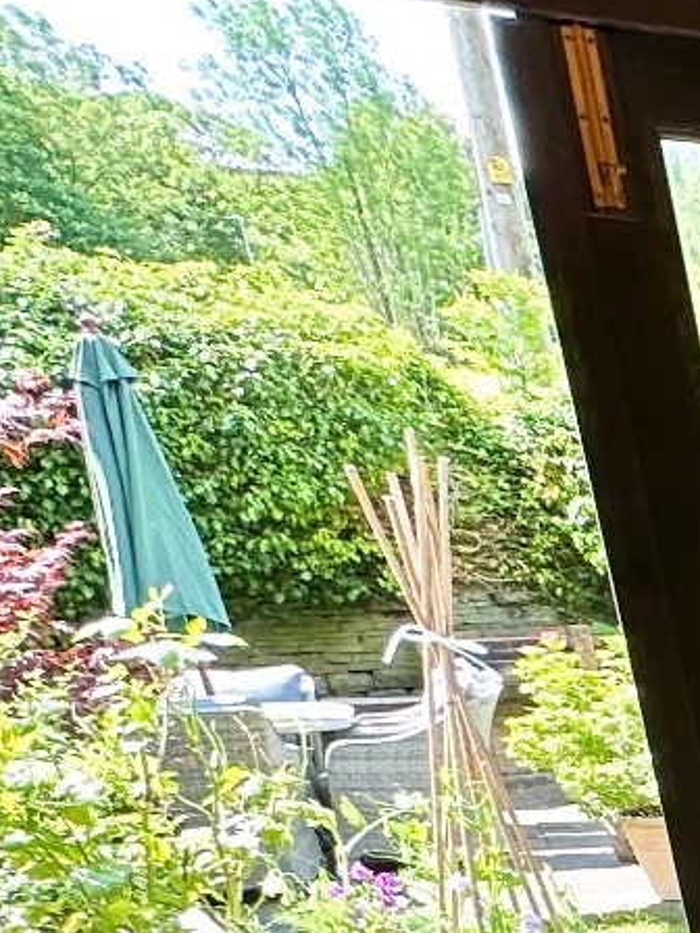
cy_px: 1052
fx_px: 1726
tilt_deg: -16.2
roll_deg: +1.9
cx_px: 1815
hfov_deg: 13.6
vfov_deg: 27.4
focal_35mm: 64
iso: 40
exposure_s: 1/151
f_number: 2.2
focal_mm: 2.22
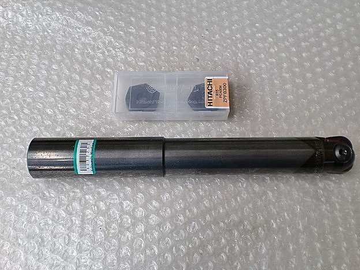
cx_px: 185
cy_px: 136
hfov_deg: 51.3
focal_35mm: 36
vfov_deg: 39.7
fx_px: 375
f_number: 3.1
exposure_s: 1/100
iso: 64
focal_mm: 6.3
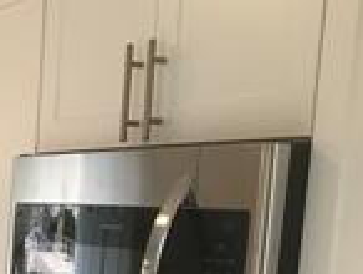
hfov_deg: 18.7
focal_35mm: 98
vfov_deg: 14.1
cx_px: -99
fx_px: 1029
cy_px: 418
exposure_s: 1/40
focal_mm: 3.99
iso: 25
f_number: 1.8
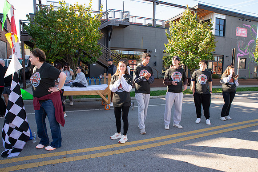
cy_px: 86
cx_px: 129
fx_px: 172
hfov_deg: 73.7
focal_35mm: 24
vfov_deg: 53.2
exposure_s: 1/200
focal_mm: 24
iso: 640
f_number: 7.1
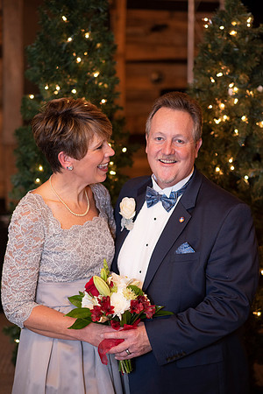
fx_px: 931
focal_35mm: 85
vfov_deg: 23.9
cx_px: 132
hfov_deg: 16.1
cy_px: 197
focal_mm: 85
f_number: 2.2
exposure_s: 1/200
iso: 1000
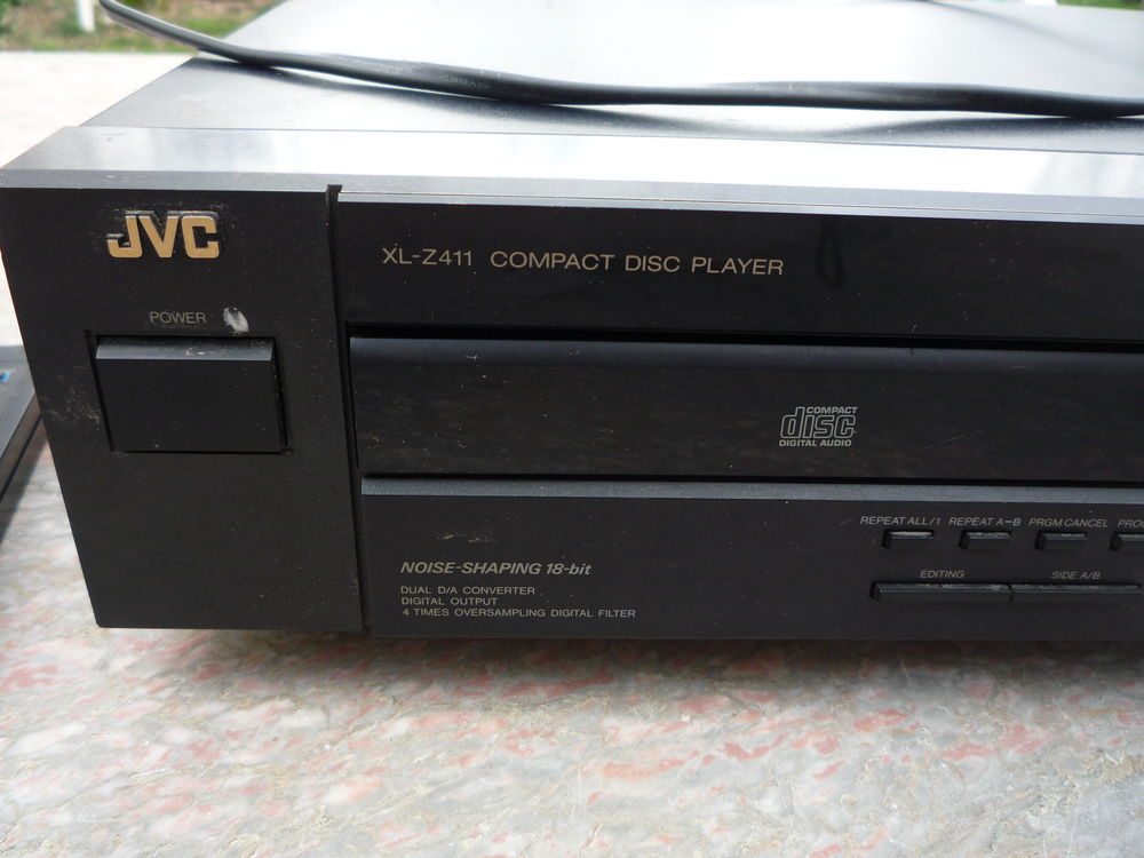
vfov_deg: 46.8
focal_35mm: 30
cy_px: 429
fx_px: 991
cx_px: 572
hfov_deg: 60.0
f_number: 3.3
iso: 100
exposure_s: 1/100
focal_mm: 5.2
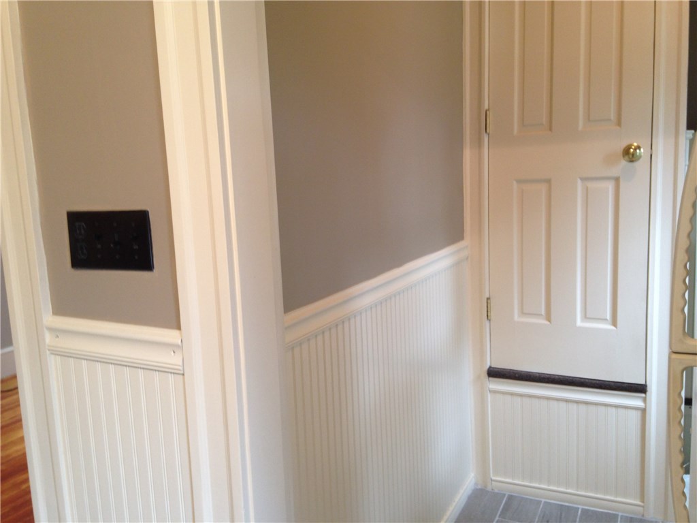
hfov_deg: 55.4
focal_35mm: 33
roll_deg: +4.5
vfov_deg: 42.9
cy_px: 262
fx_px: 664
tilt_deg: -8.8
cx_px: 348
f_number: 2.4
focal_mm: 4.12
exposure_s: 1/20
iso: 64
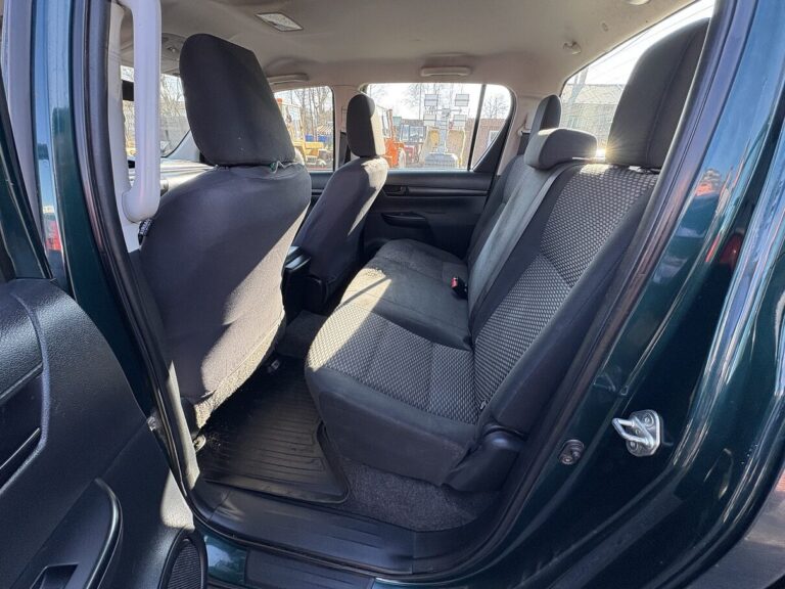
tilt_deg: -25.2
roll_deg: -2.3
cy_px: 294
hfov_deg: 102.1
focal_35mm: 14
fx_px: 317
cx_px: 392
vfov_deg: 85.7
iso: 100
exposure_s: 1/99
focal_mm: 2.22
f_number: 2.2
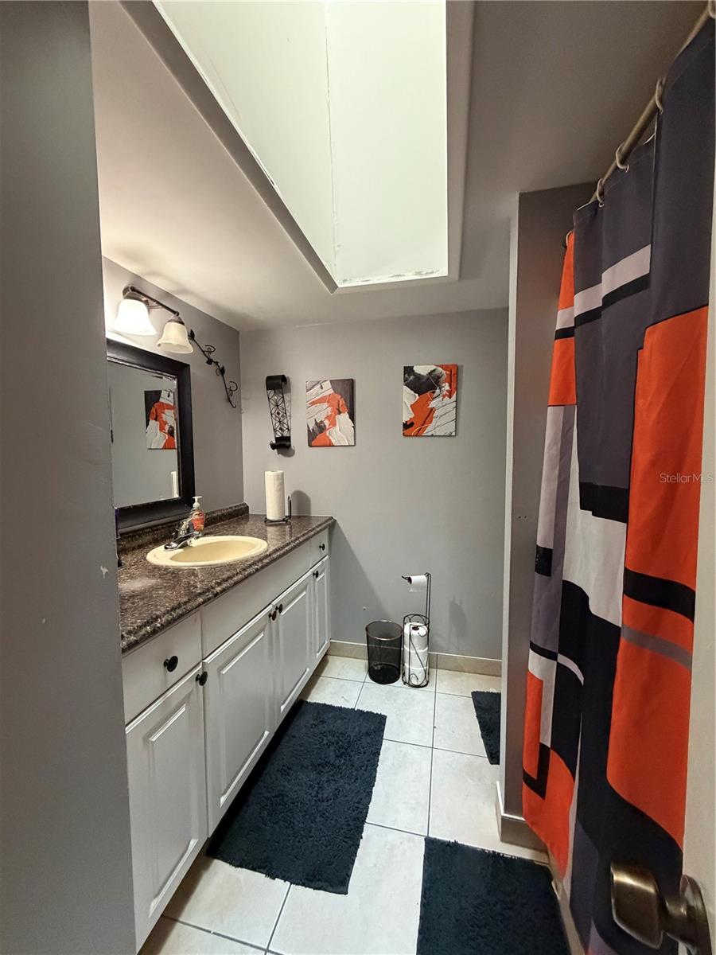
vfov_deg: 102.1
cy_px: 478
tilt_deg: -4.1
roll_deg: -0.2
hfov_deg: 85.7
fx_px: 386
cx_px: 358
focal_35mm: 14
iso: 800
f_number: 2.2
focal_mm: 2.22
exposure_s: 1/60
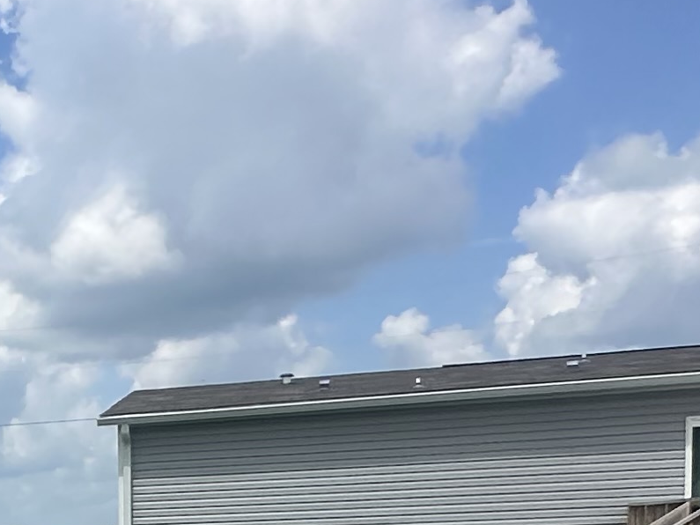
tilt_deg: -1.6
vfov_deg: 19.2
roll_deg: +3.4
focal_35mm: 71
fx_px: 1436
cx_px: -428
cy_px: 670
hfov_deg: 21.6
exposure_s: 1/2817
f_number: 2.2
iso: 50
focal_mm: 2.22
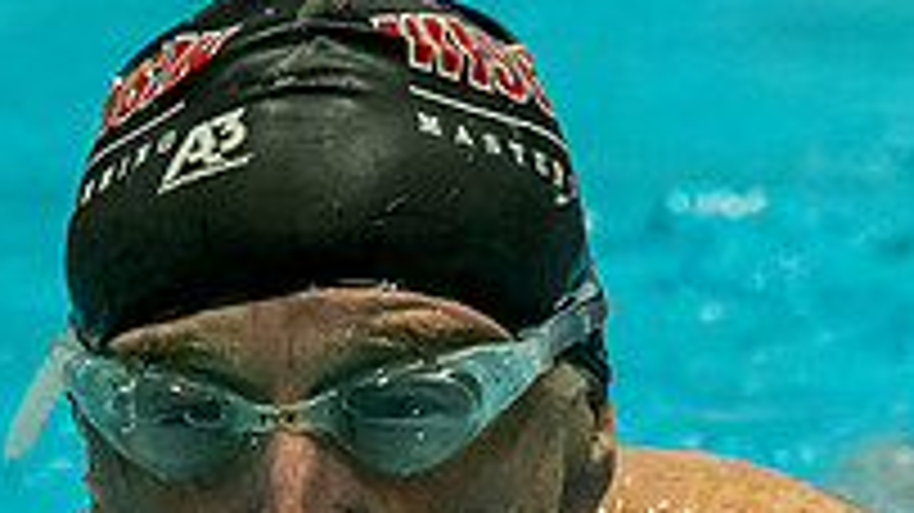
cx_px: 614
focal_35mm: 975
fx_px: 23620
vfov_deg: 1.2
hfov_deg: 2.2
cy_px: 435
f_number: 2.8
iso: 2000
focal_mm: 110
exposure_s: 1/1000
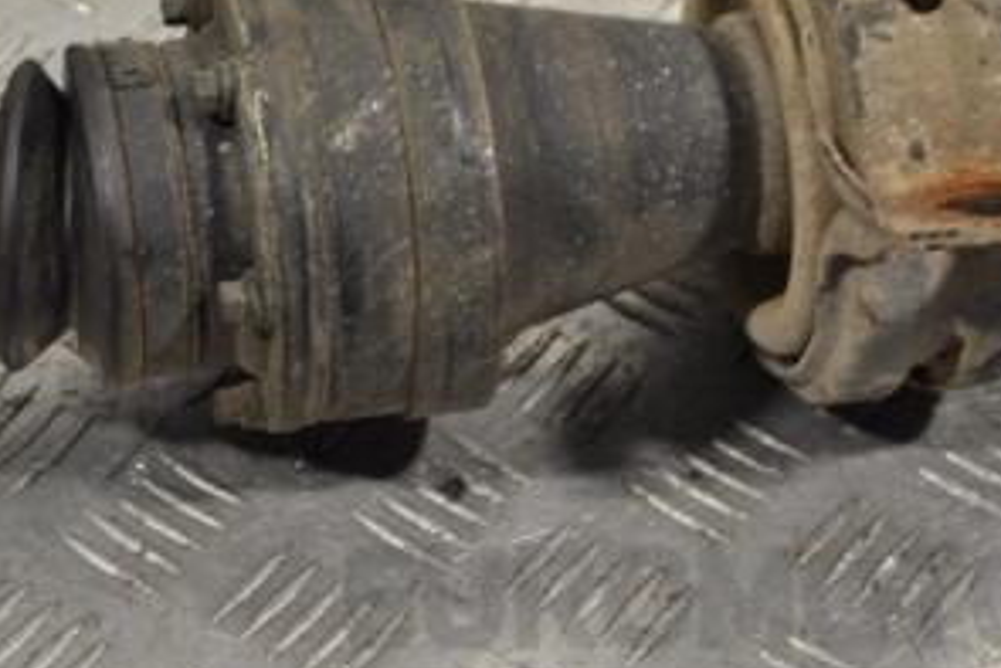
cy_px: 146
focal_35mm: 122
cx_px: 282
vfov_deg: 11.2
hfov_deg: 16.7
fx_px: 3394
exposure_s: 1/100
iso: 400
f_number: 5.3
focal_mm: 40
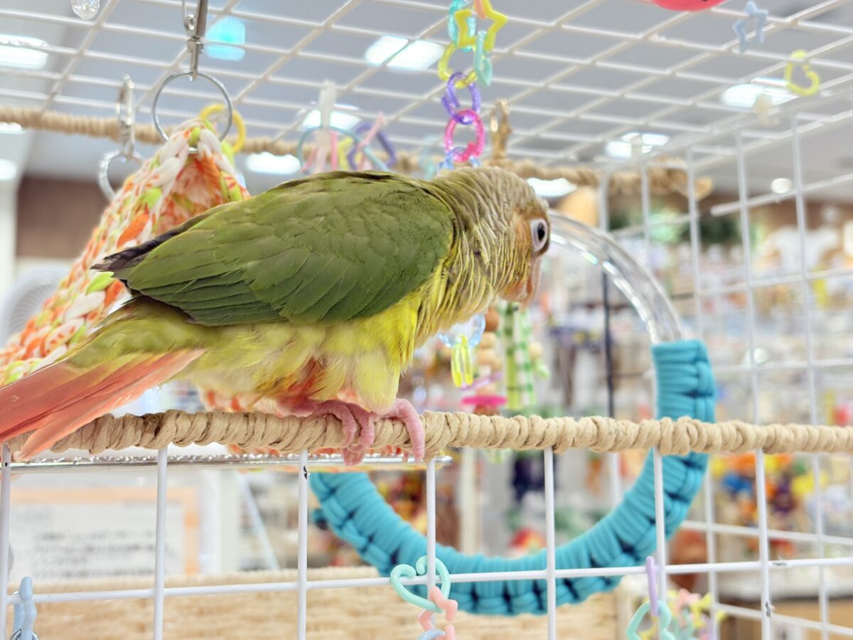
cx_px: 426
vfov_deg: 28.0
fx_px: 1281
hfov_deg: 36.8
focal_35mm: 52
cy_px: 320
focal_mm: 5.96
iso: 100
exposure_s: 1/100
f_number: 1.6
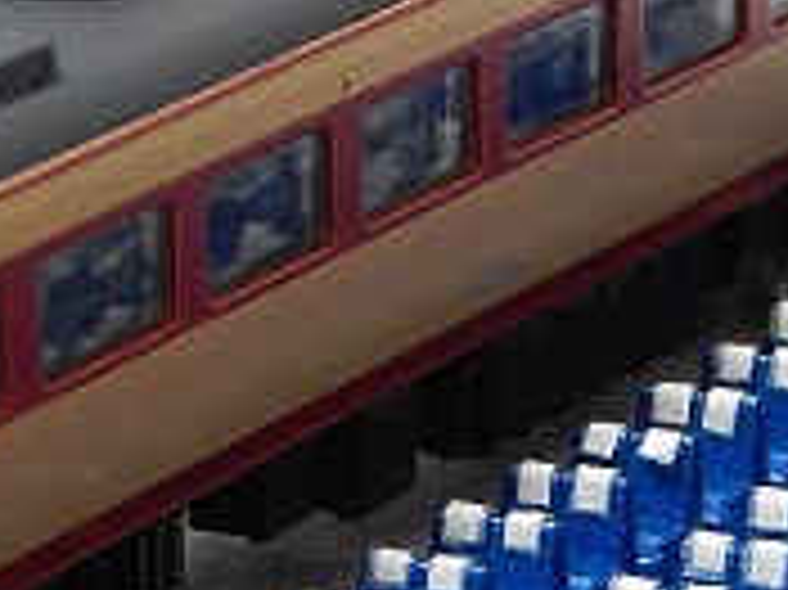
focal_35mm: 380
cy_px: 457
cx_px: 509
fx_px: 8644
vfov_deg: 3.9
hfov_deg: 5.2
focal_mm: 17
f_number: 5.2
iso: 800
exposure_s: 1/8
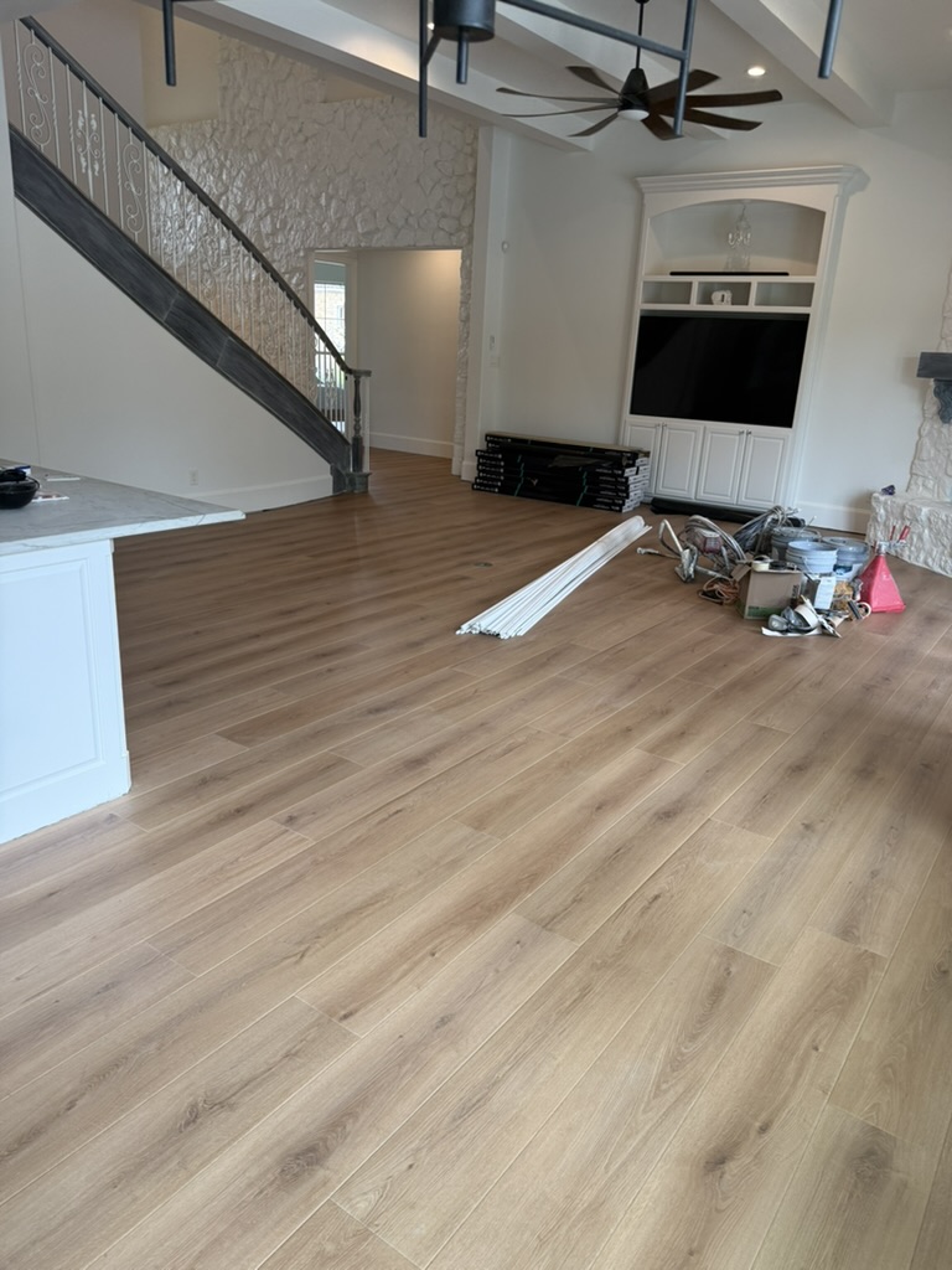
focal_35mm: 24
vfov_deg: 71.6
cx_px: 476
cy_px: 635
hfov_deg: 56.8
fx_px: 880
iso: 160
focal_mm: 6.76
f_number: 1.78
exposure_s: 1/120
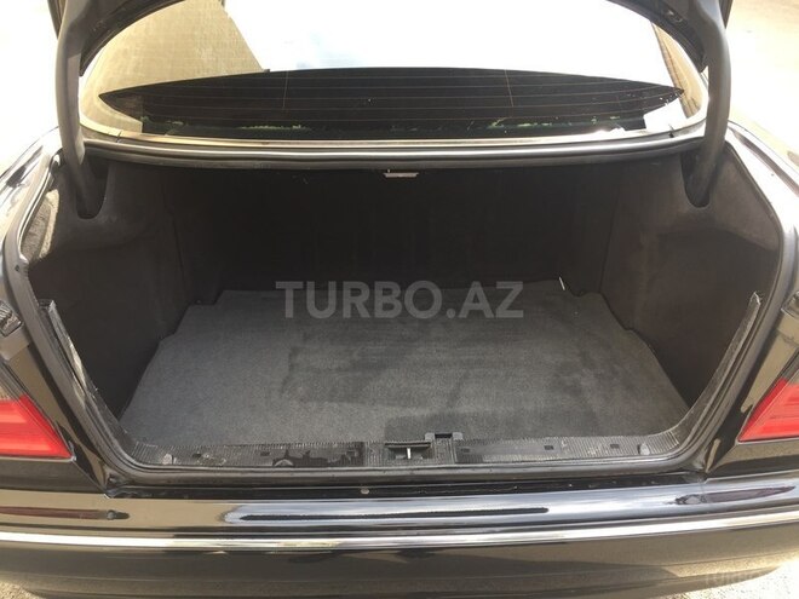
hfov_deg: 61.7
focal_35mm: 29
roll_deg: +0.5
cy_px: 300
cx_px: 400
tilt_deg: -30.0
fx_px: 669
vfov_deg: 48.2
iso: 32
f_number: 2.2
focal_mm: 4.15
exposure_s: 1/100
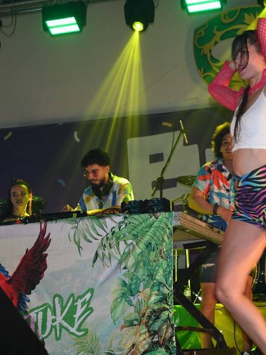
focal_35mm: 66
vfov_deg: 29.4
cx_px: 241
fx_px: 676
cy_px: 179
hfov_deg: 21.7
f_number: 4.2
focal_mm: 30
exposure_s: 1/40
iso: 1000
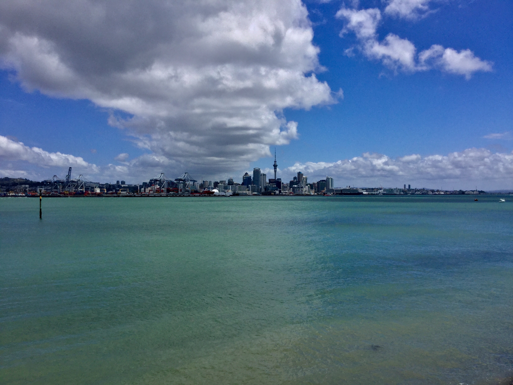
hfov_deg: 58.4
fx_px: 459
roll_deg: +0.2
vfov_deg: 45.4
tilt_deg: -0.9
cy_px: 192
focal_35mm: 31
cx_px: 256
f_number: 2.4
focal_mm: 3.3
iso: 25
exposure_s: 1/3135
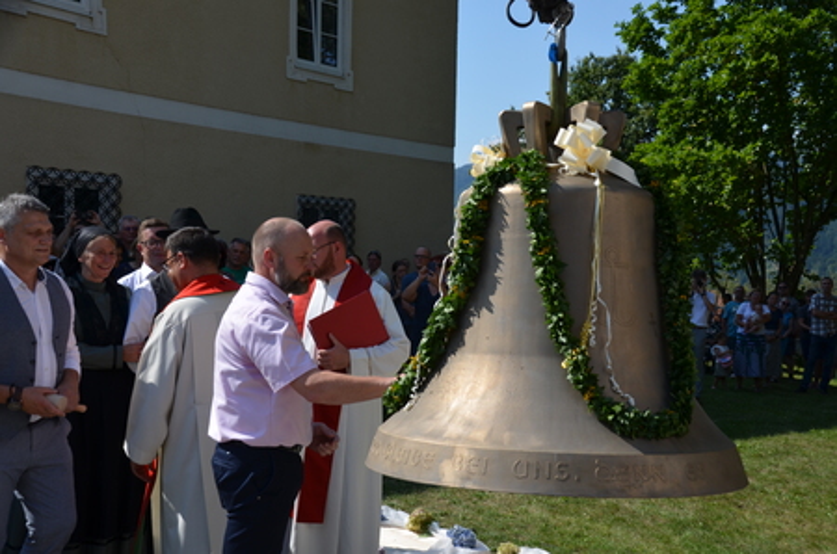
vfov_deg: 27.9
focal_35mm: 48
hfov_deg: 41.2
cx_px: 418
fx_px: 1114
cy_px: 277
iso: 100
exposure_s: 1/250
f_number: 8
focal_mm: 32
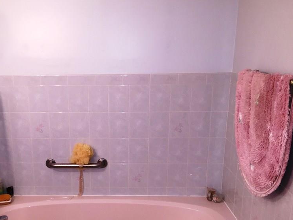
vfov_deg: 35.7
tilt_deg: -15.6
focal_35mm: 40
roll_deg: +0.0
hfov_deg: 46.3
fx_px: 339
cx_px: 106
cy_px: 145
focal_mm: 4.15
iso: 100
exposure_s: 1/30
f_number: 2.2
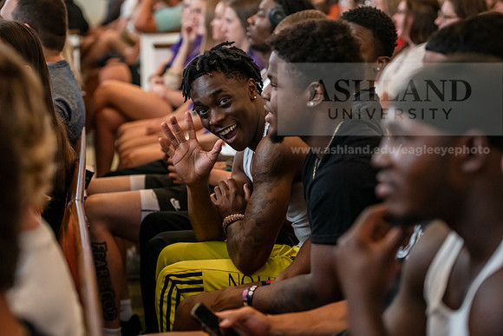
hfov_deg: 22.6
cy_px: 168
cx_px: 252
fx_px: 1258
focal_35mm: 90
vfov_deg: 15.2
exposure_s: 1/200
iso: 3200
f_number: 3.2
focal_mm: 90
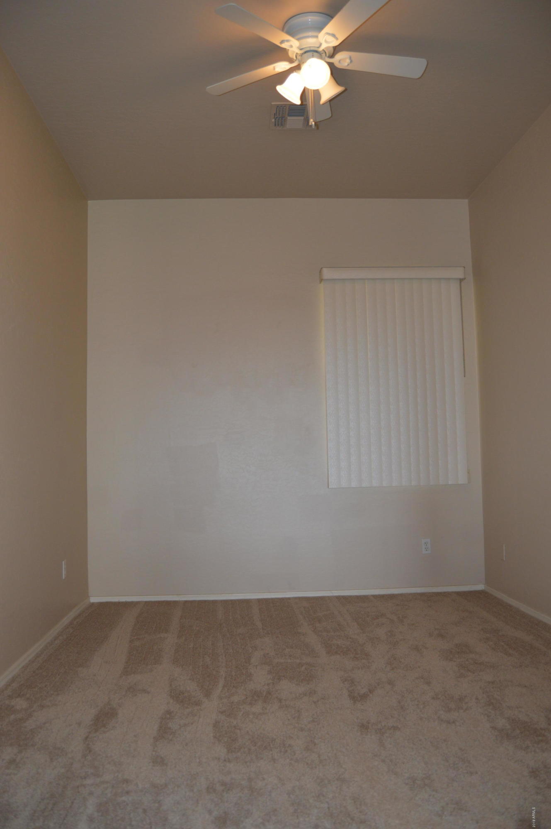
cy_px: 414
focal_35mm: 27
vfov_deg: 67.4
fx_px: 621
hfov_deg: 47.8
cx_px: 276
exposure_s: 1/60
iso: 400
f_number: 3.5
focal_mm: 18
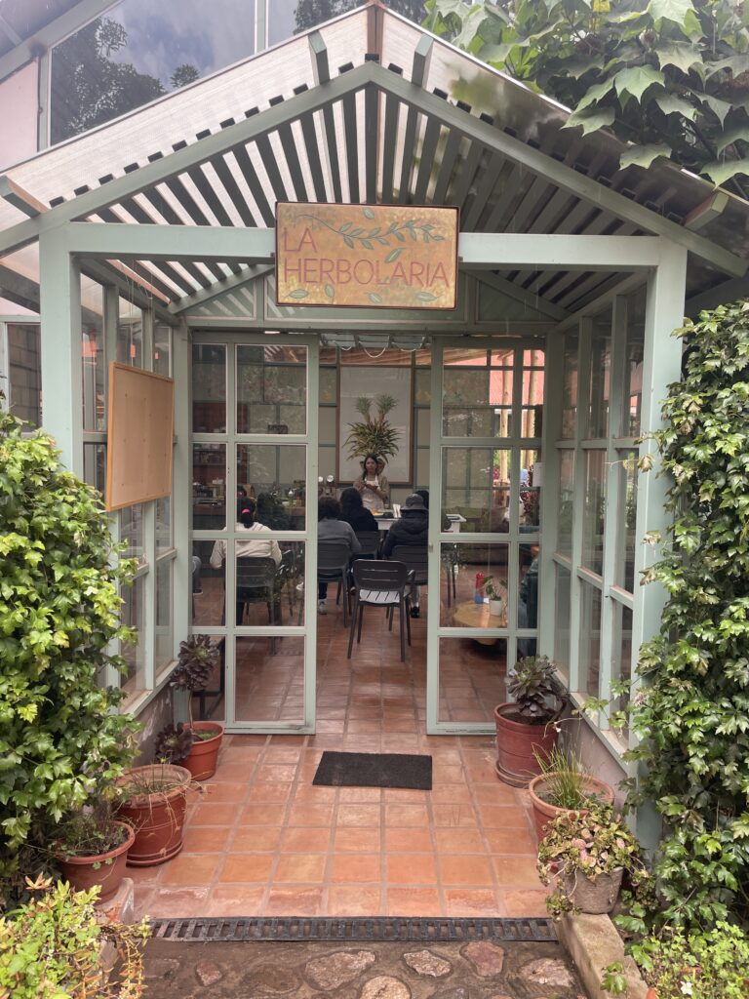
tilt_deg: -3.1
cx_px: 374
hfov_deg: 53.1
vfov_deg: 67.3
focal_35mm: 26
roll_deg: -1.1
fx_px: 750
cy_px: 500
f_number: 1.6
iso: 32
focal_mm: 4.2
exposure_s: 1/189
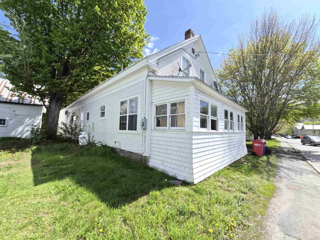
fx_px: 120
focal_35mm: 13
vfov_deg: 89.9
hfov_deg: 106.2
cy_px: 120
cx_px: 160
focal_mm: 1.7
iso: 25
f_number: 2.2
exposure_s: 1/662
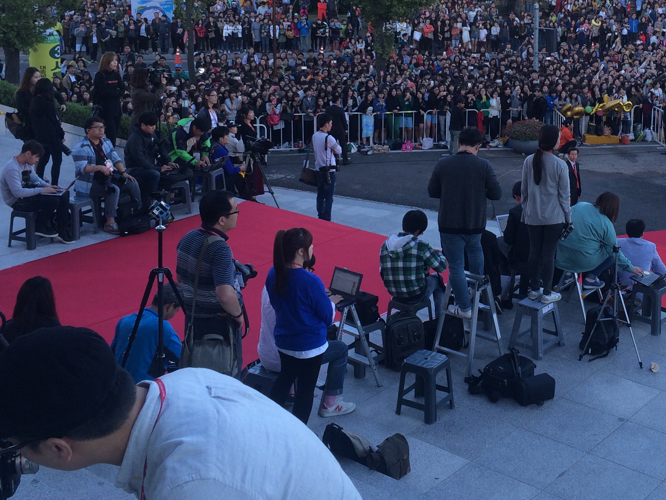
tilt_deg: -5.5
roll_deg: -0.7
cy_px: 79
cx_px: 512
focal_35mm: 52
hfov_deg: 35.8
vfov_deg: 27.3
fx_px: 1000
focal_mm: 4.15
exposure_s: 1/135
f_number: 2.2
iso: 32
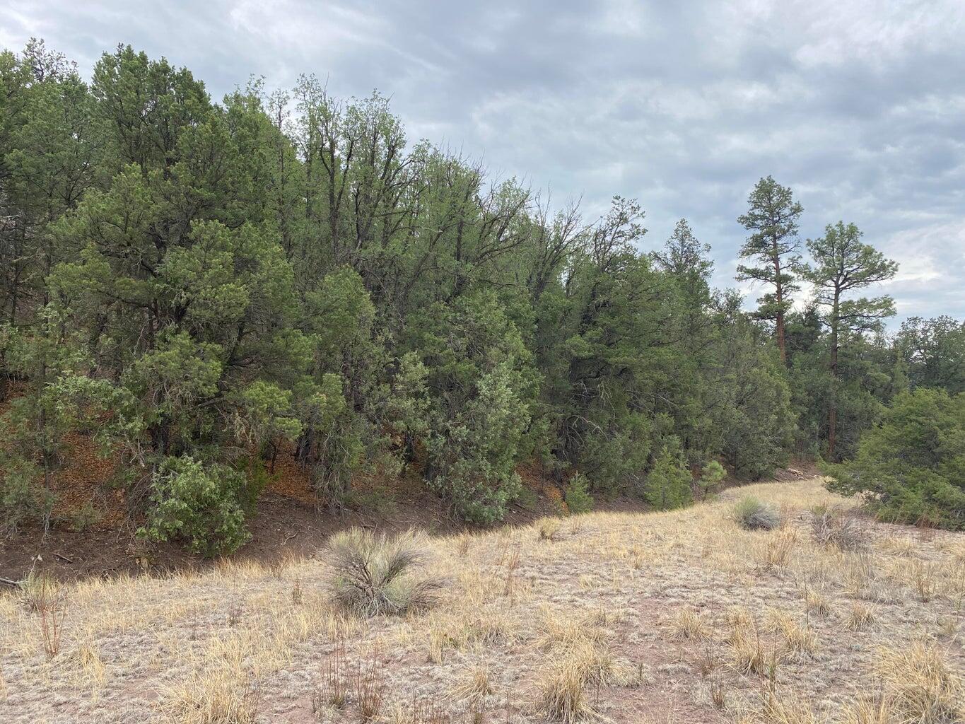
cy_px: 362
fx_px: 725
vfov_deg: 53.1
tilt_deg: +2.5
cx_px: 482
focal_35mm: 26
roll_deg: +1.0
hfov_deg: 67.3
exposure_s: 1/788
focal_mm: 4.25
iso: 32
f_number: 1.8
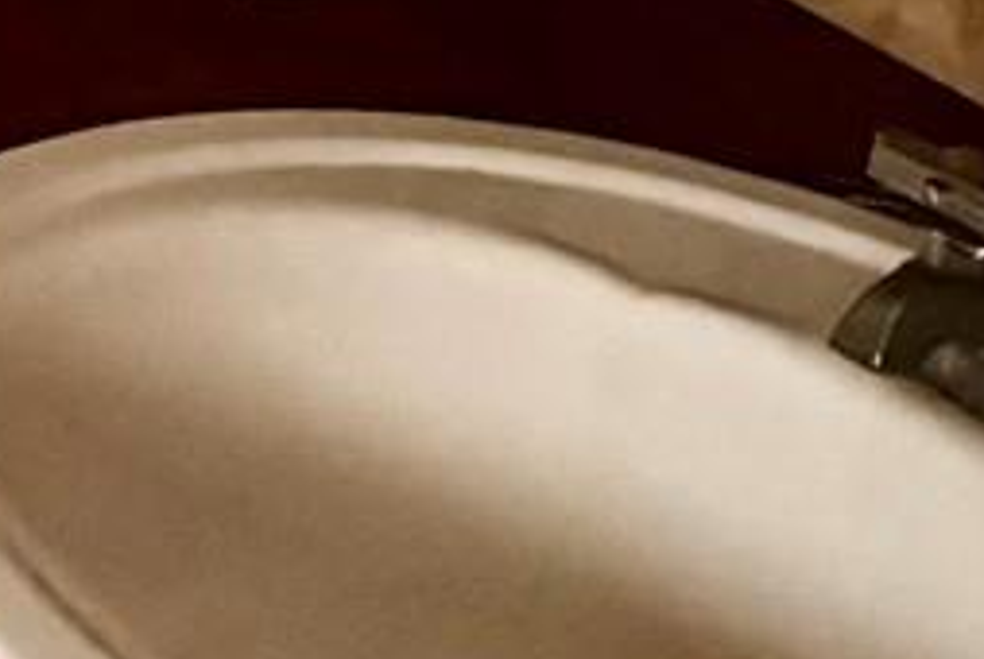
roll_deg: -1.7
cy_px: -1159
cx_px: -1108
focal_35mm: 157
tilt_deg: -8.9
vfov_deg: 7.8
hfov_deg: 11.5
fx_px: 4296
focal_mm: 6.76
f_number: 1.78
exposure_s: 1/15
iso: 1600
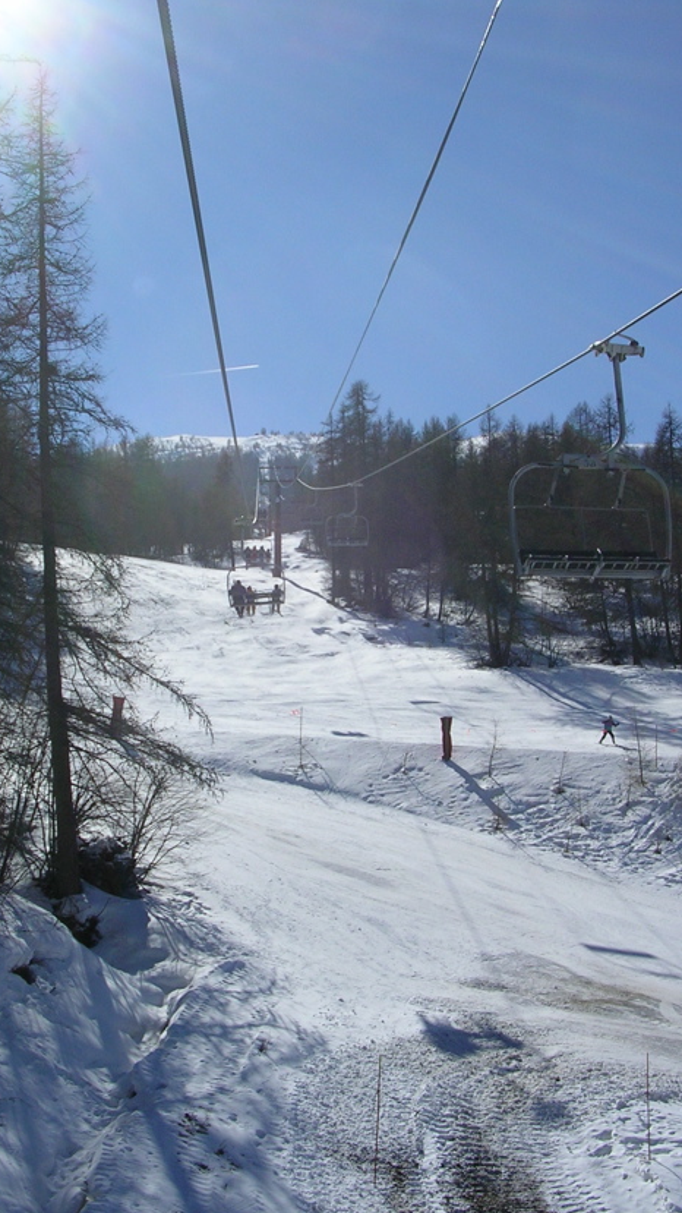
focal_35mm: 42
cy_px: 609
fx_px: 1350
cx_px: 322
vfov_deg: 48.4
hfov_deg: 28.4
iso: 50
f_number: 5.6
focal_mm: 5.8
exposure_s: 1/743
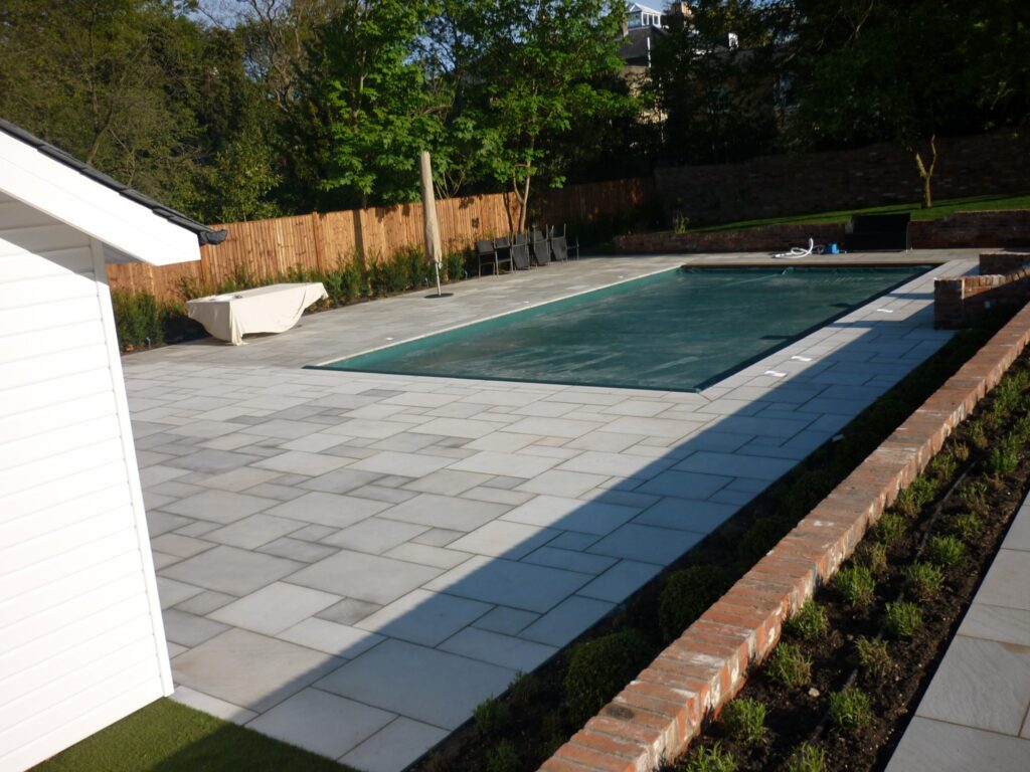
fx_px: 982
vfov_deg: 42.9
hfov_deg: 55.4
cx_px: 515
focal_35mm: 33
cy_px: 386
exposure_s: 1/160
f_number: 8
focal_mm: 5.5
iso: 80
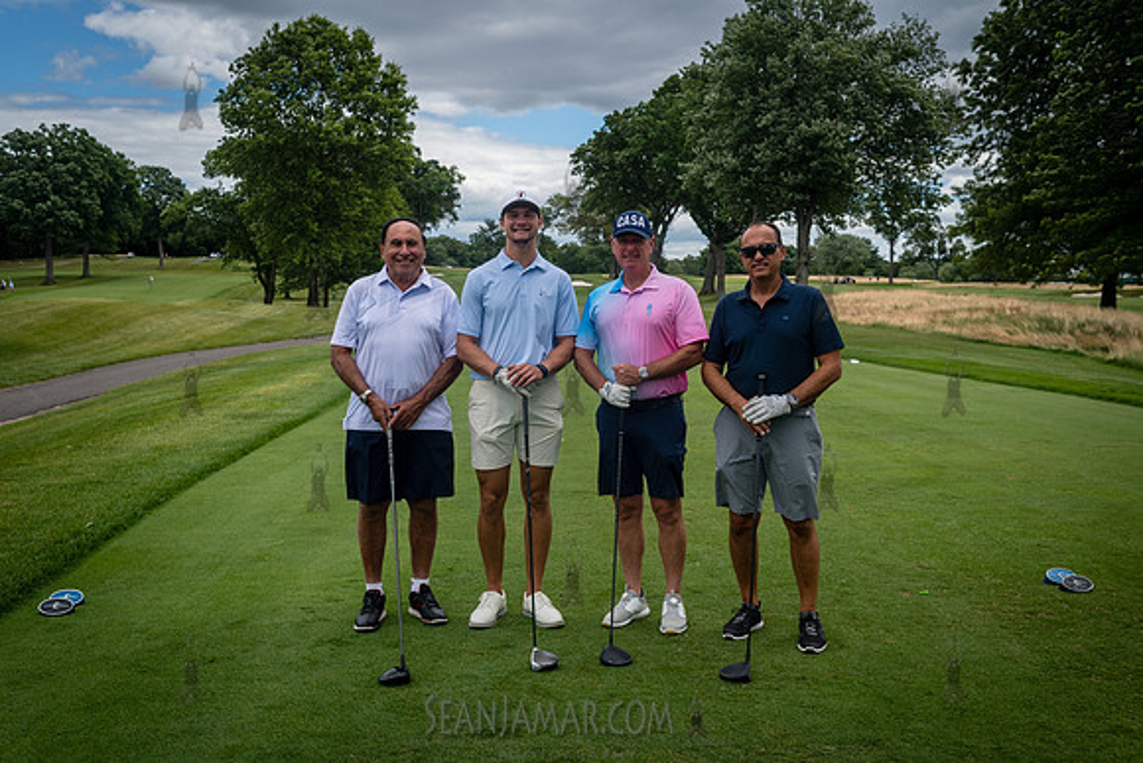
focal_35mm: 35
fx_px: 1111
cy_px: 382
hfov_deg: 54.4
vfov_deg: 37.9
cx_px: 572
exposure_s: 1/800
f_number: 5.6
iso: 200
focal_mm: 35
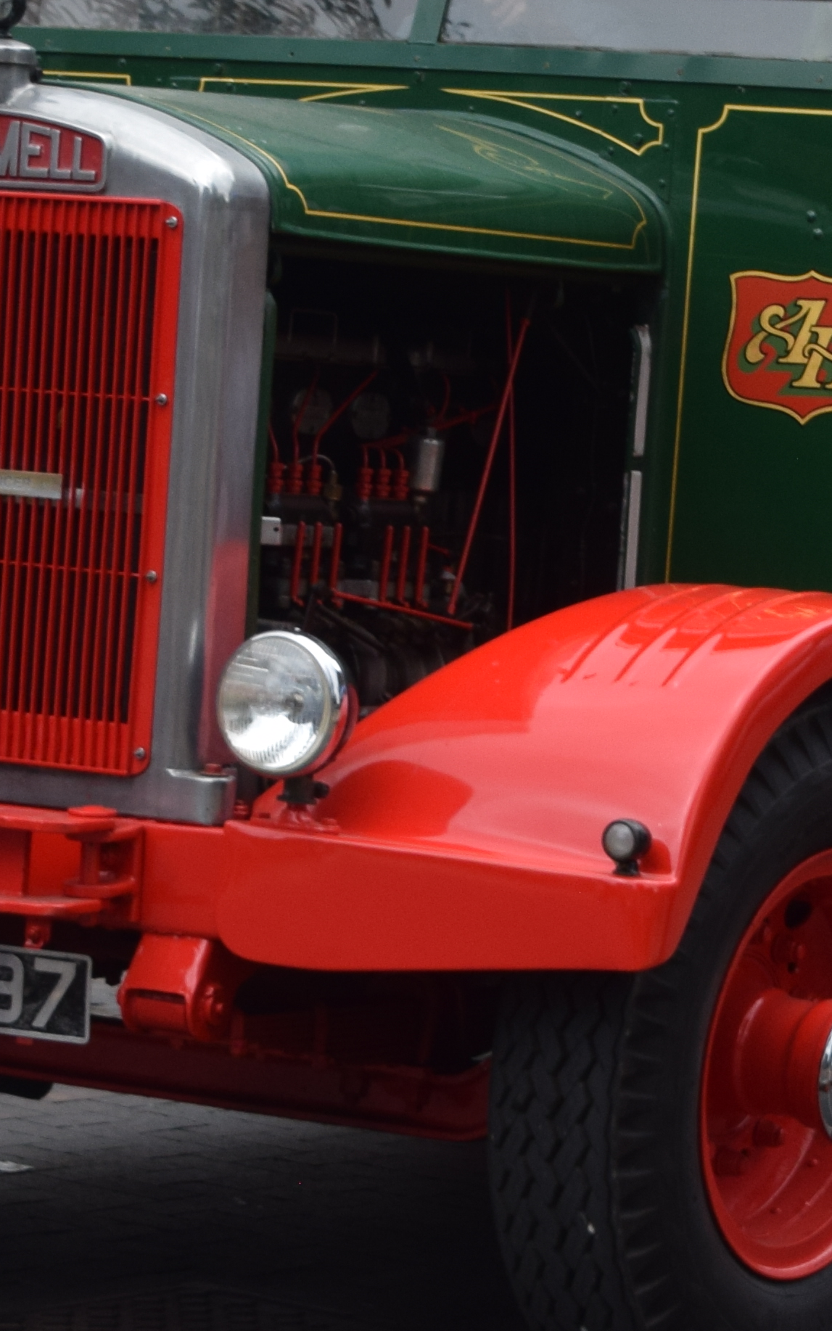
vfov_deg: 13.9
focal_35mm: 150
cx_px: 651
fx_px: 5442
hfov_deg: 8.7
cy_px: 304
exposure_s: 1/250
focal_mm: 30
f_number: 8
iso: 280
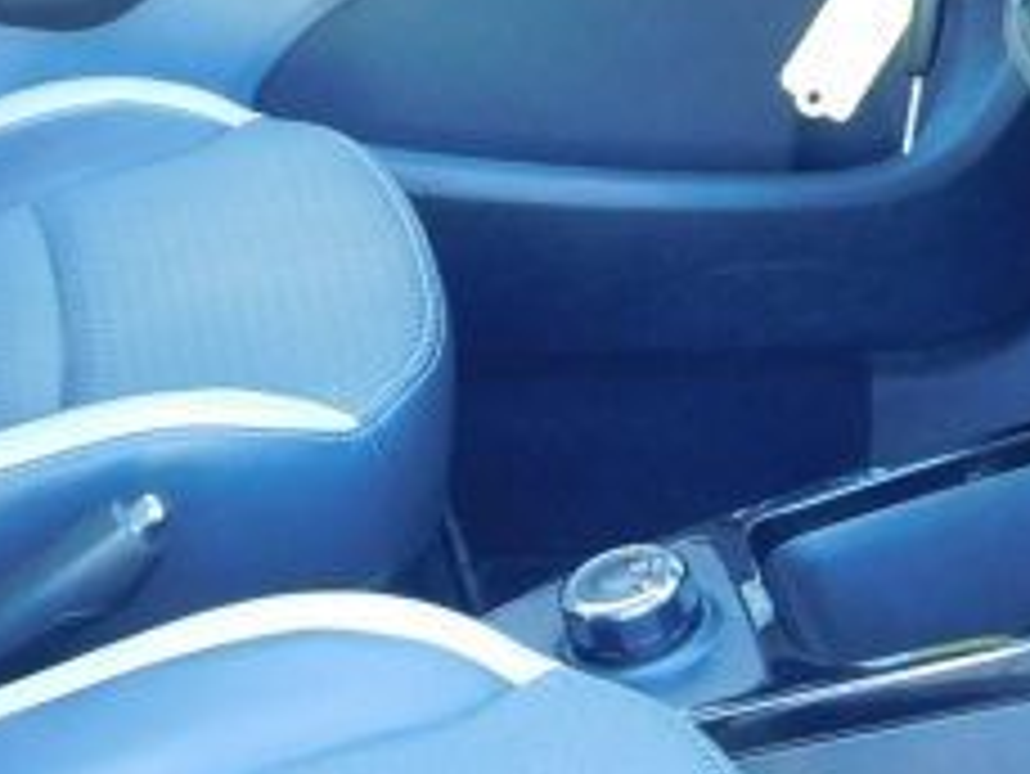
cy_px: 382
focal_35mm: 134
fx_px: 3989
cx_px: 477
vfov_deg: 11.1
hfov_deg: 14.7
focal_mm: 5.3
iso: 360
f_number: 3.2
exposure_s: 1/30
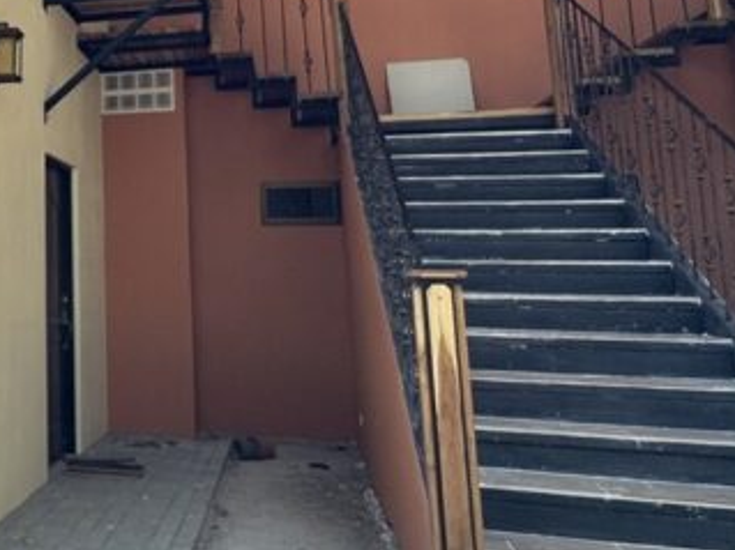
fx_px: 955
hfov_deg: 35.6
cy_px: 113
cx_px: -85
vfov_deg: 31.4
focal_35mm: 45
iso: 40
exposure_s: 1/407
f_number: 2.2
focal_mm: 2.22
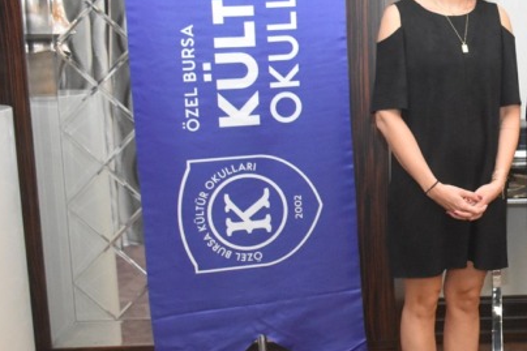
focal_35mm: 76
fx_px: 1112
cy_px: 150
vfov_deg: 17.9
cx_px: 591
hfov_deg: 24.7
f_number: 3.5
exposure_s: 1/60
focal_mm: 22
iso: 4500
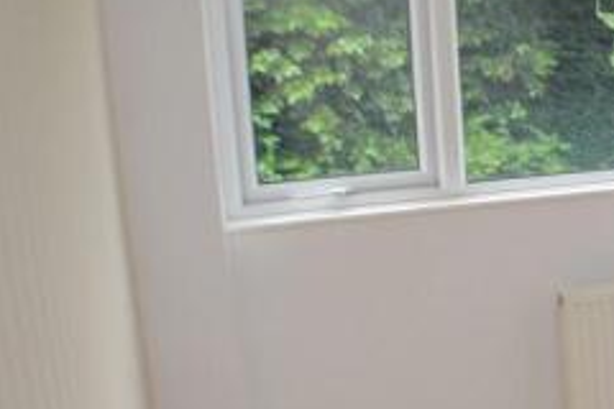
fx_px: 1398
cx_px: 755
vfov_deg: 16.6
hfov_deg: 22.6
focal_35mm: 82
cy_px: 240
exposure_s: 1/80
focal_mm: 20
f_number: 4.5
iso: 400
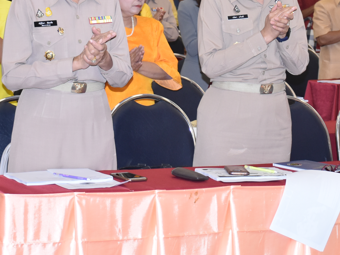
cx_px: 218
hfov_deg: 15.5
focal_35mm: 127
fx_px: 1247
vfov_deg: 11.5
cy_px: -31
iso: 800
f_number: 4.5
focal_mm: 34
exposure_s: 1/80
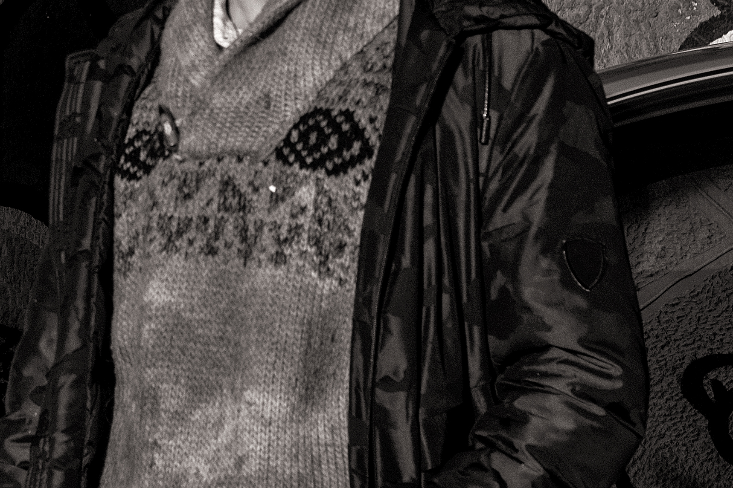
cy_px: -266
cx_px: -228
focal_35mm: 262
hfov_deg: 7.8
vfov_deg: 5.2
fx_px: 5334
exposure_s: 1/400
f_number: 5.6
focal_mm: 50
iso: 100
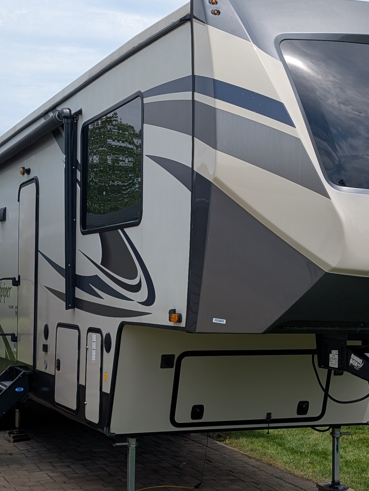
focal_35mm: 62
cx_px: 195
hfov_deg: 23.7
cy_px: 272
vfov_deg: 31.1
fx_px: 879
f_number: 1.68
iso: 23
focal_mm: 6.9
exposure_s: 1/1143
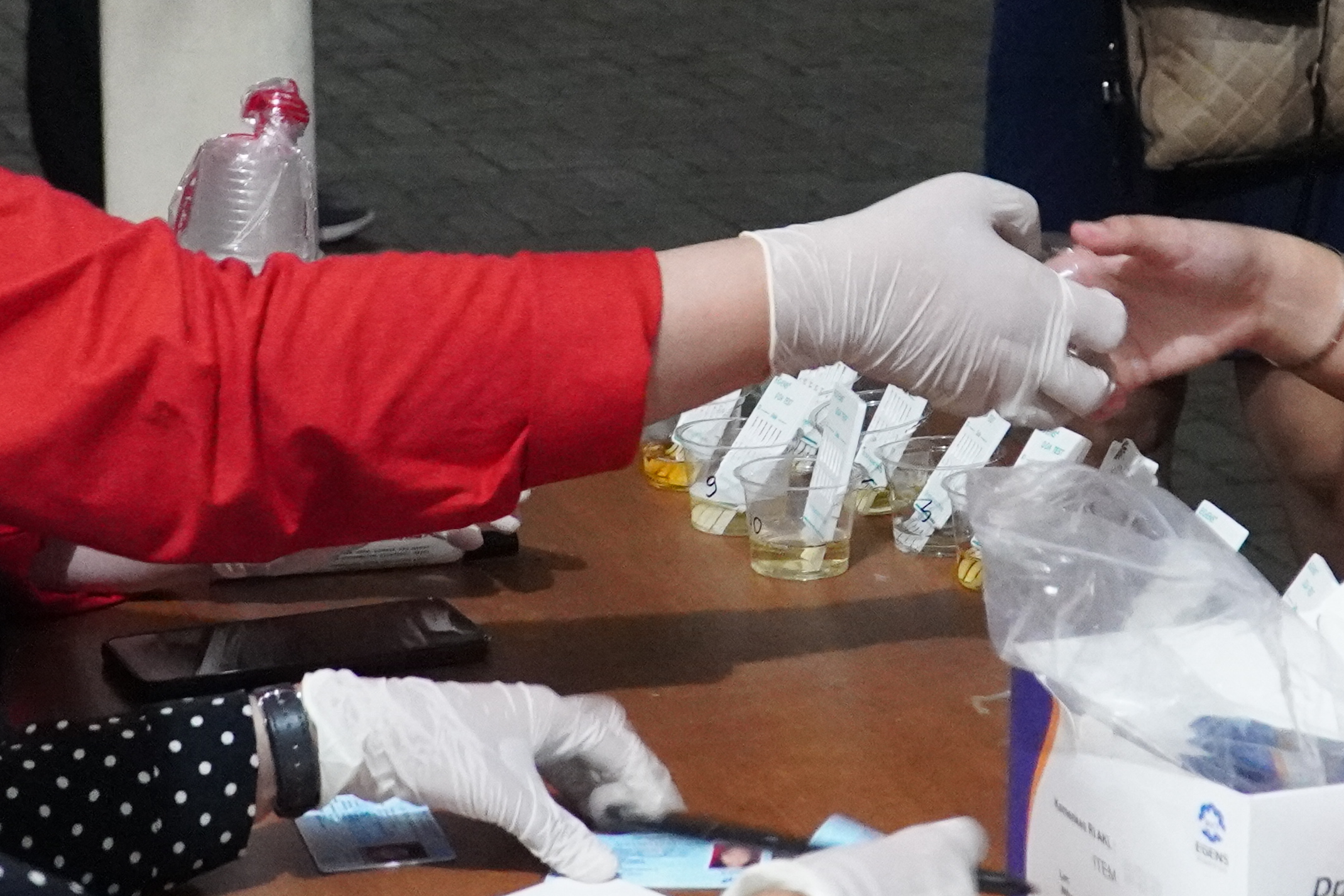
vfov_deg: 13.5
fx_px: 3770
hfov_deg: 20.2
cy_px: 237
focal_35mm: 101
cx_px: 872
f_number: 4
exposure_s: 1/15
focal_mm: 24
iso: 6400
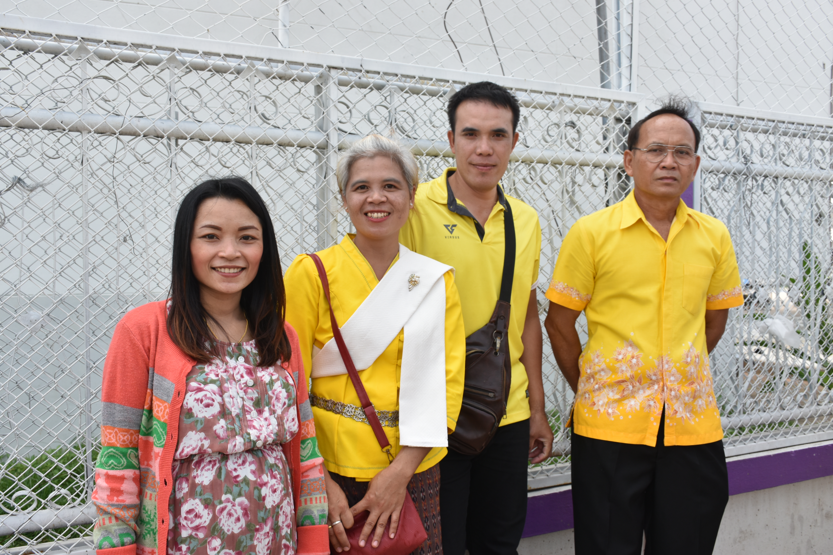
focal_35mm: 34
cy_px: 278
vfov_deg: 38.4
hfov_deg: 55.1
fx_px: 798
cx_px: 416
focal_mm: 23
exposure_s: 1/250
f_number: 8
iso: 220
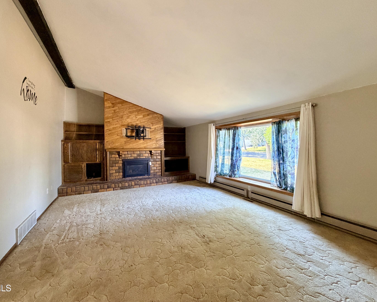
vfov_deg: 84.0
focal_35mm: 15
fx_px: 167
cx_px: 187
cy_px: 147
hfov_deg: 96.8
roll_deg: +1.1
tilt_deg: +0.4
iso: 320
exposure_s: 1/60
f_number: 2.2
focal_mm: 2.22
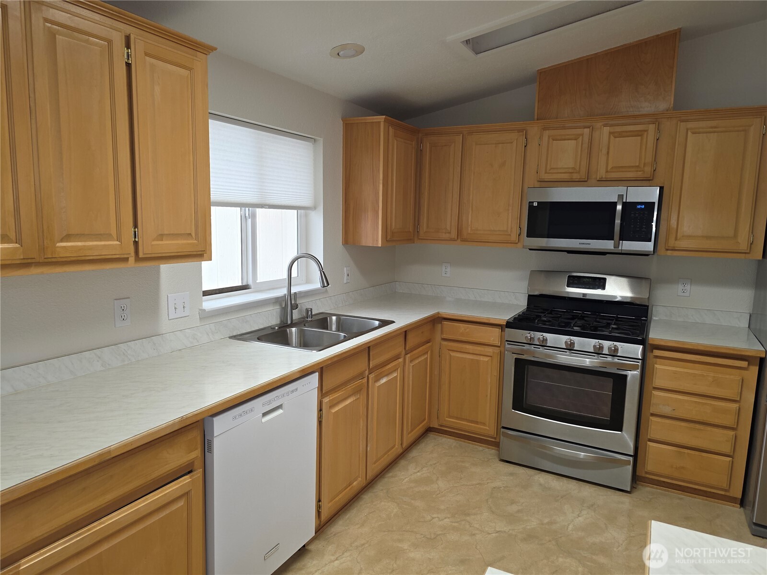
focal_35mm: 23
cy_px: 288
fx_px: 510
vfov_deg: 58.9
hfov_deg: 73.9
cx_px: 384
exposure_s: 1/60
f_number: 1.7
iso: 64
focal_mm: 6.3
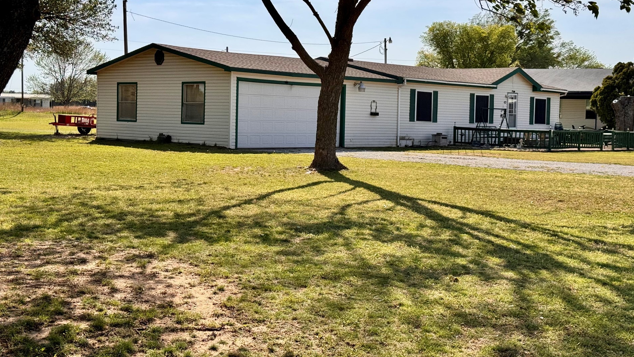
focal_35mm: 53
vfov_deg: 22.6
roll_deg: -1.5
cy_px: 142
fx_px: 891
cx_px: 314
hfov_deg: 39.2
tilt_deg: -1.7
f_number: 1.78
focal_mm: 6.76
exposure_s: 1/7092
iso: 64
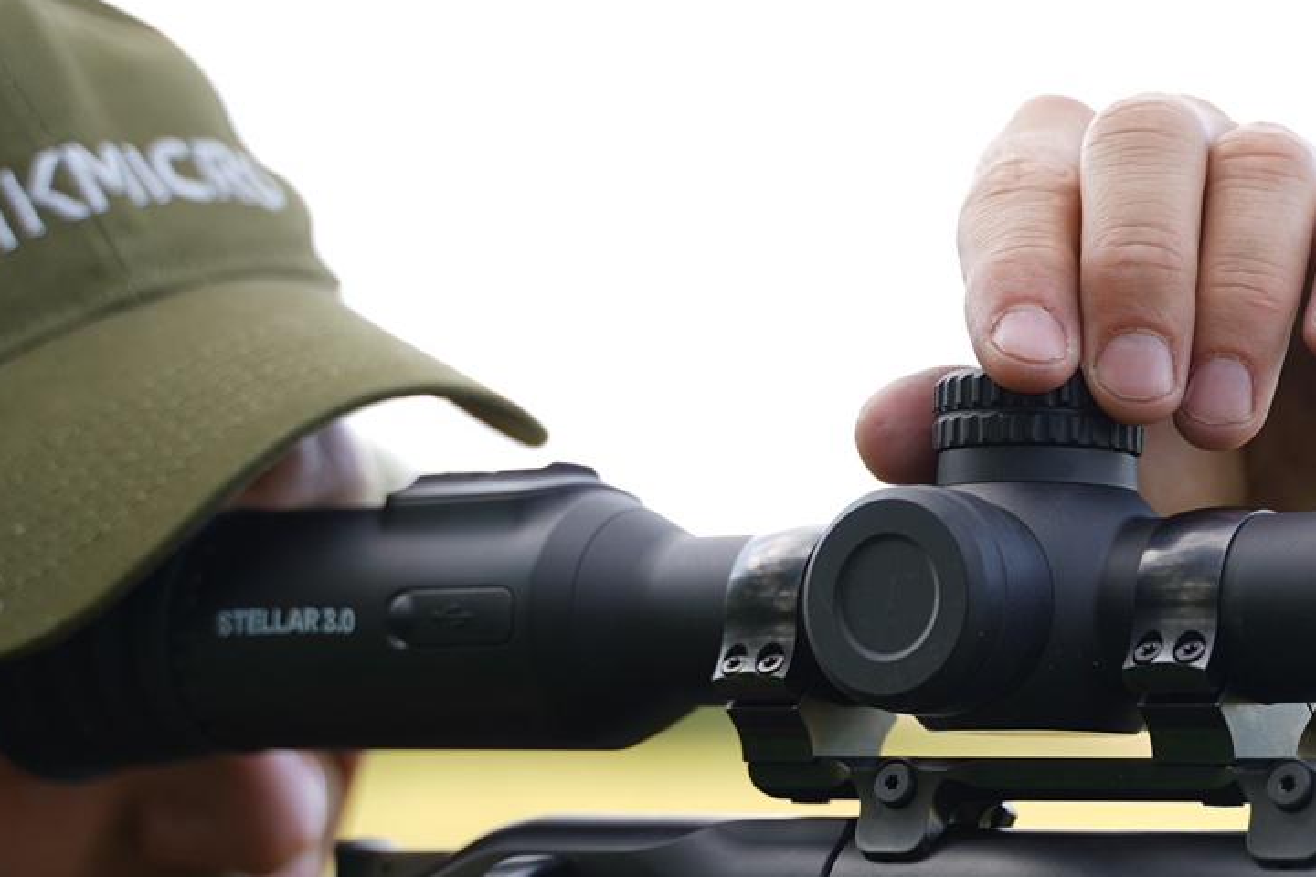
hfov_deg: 20.2
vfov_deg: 13.7
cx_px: 1042
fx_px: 3655
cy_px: 555
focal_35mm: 100
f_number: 2.8
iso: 64
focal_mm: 40
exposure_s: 1/160
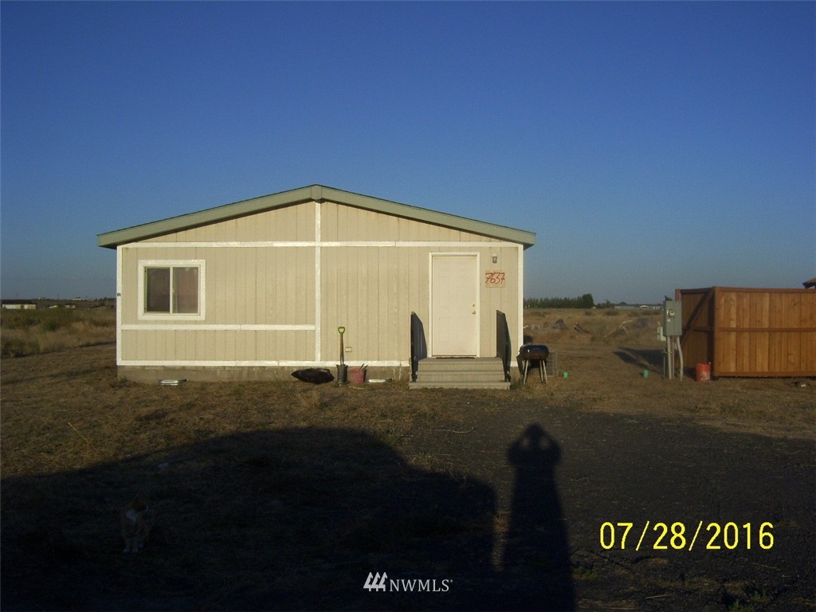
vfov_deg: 39.7
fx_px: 849
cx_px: 408
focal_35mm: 36
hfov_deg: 51.4
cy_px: 306
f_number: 4.8
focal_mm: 6
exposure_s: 1/640
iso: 80
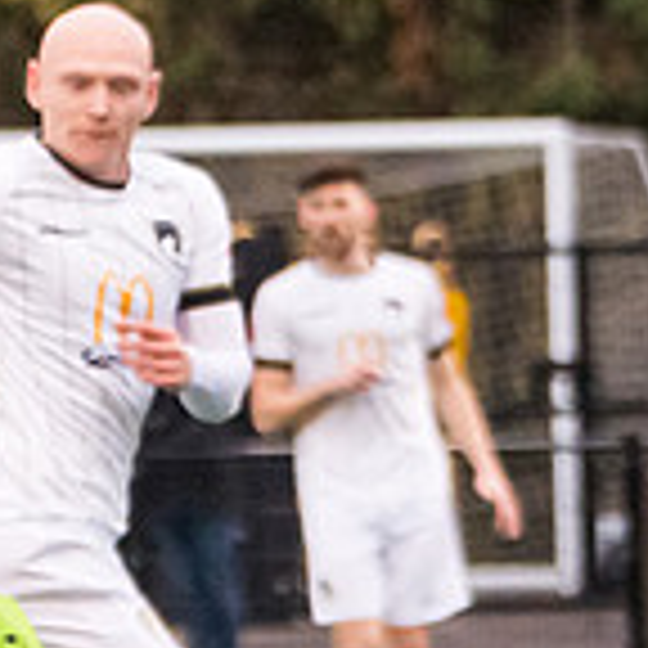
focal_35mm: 732
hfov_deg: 2.4
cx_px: -902
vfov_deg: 2.4
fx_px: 15503
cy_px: 669
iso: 2000
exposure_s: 1/1000
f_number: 4
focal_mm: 116
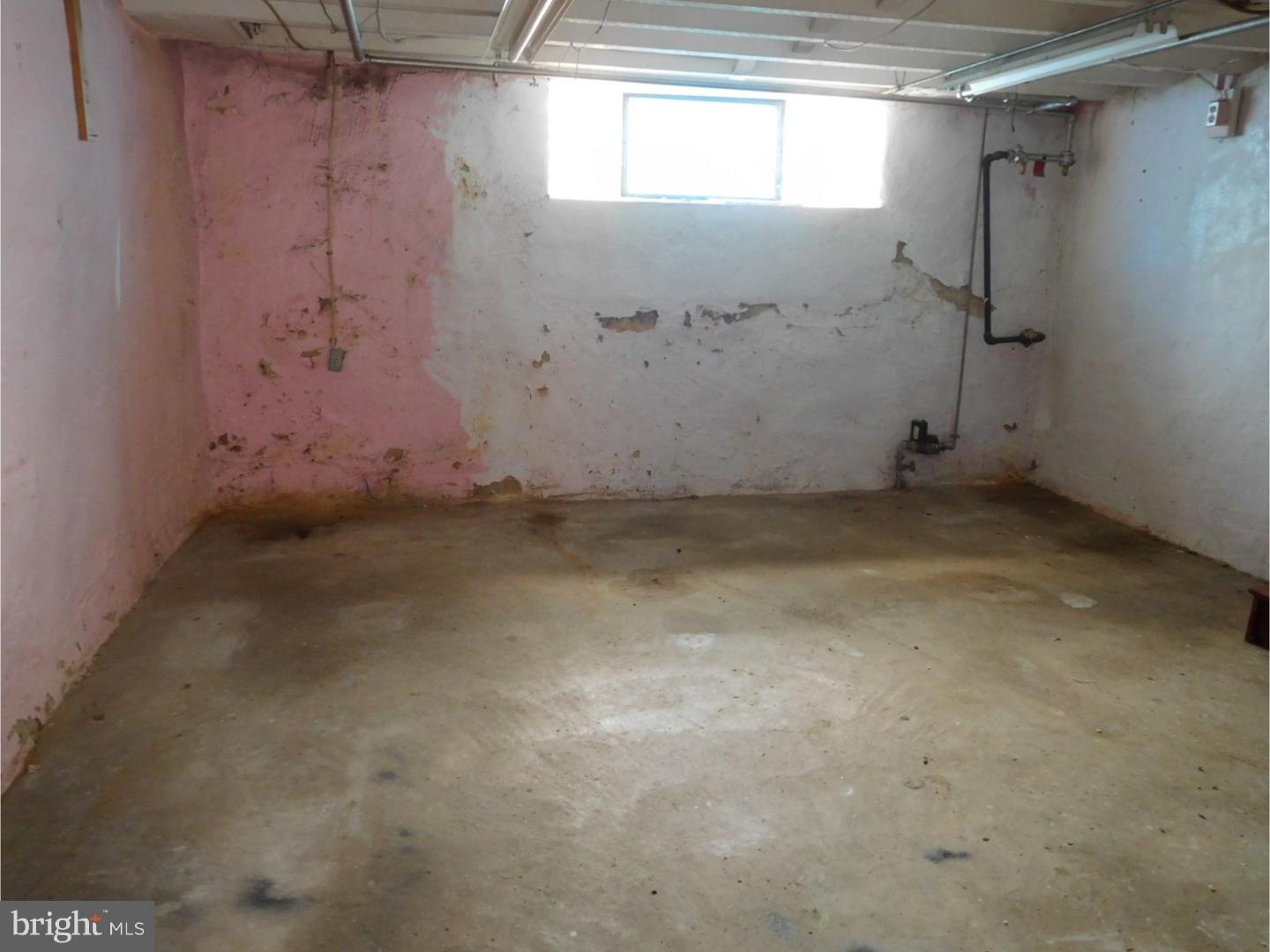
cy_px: 476
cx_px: 635
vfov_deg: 54.9
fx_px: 917
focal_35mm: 25
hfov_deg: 69.4
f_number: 3.4
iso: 360
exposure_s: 1/30
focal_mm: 4.5
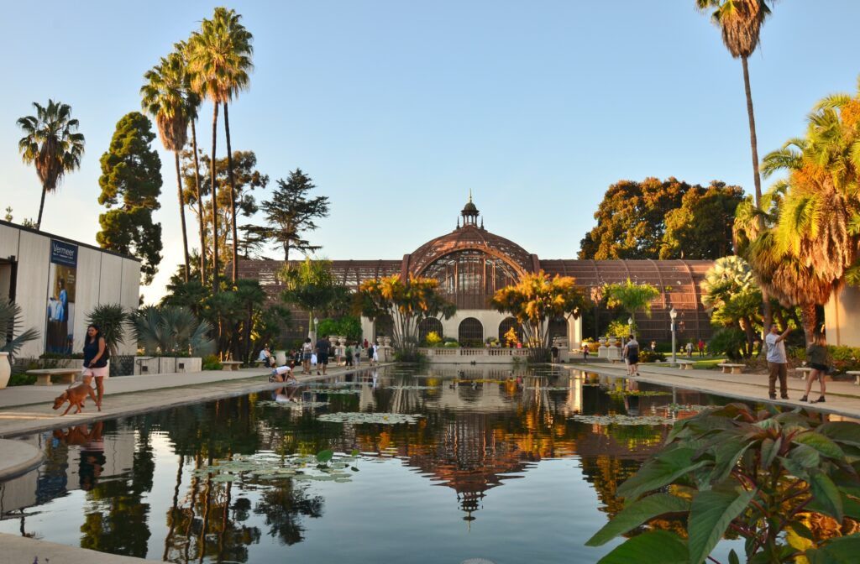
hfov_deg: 67.6
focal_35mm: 27
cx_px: 430
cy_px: 282
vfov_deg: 47.5
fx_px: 642
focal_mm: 18
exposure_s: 1/80
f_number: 10
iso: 200
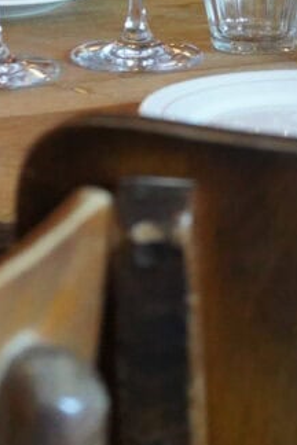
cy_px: -347
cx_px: 54
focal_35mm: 222
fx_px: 2747
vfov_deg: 8.9
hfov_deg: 6.2
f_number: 5.6
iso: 12800
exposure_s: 1/100
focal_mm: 60
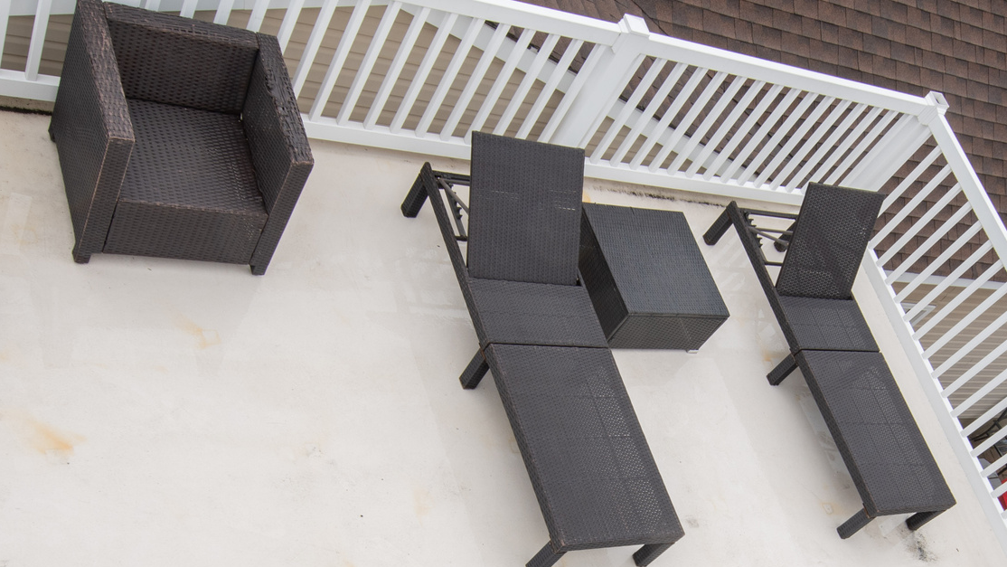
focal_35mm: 44
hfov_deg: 45.9
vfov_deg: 25.6
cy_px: 582
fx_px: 1175
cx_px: 647
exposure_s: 1/60
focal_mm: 14
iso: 64
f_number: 9
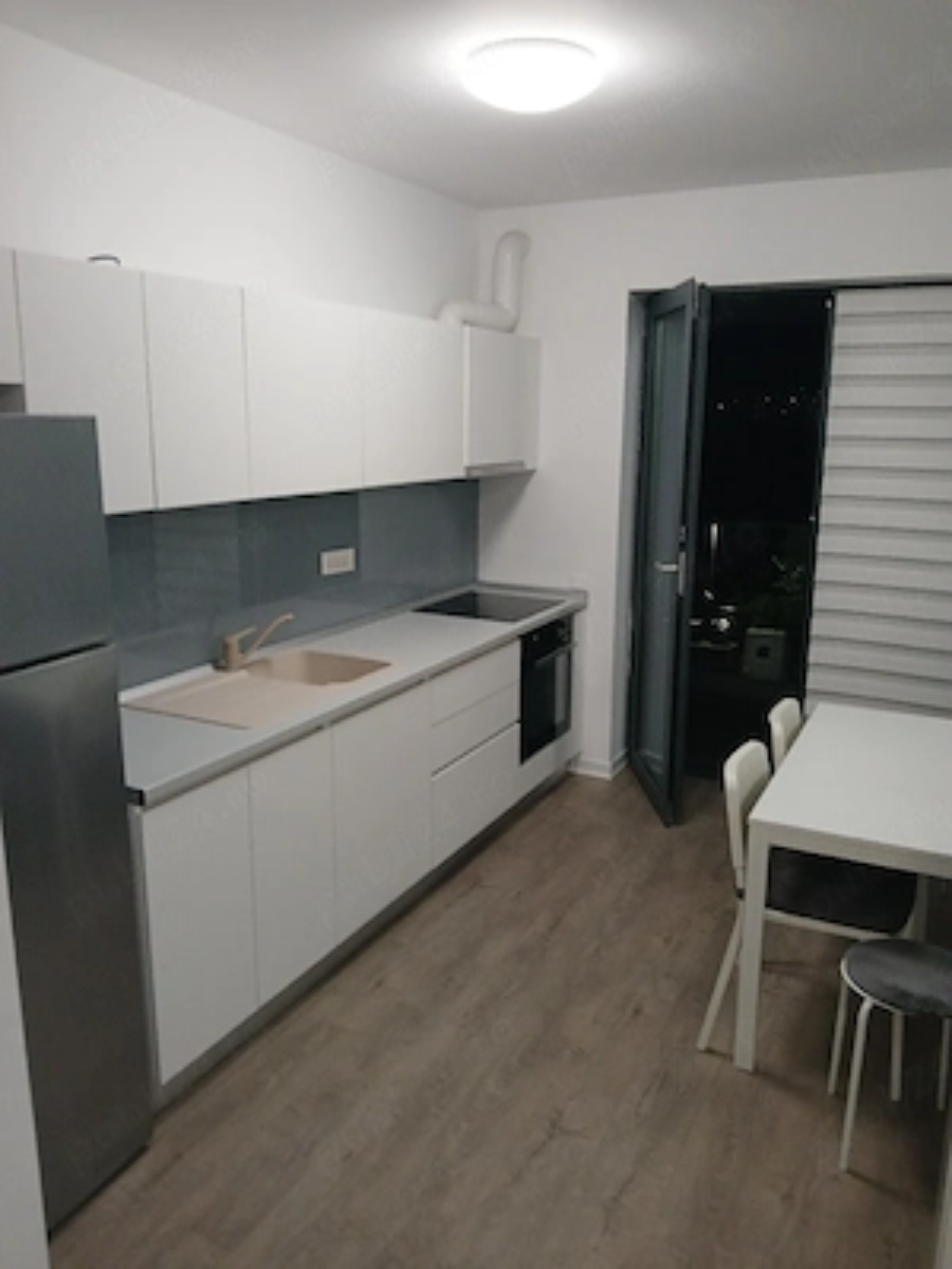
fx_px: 953
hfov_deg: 53.1
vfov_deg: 67.3
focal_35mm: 26
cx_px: 476
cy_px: 634
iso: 160
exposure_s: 1/50.3
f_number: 1.8
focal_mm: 3.98
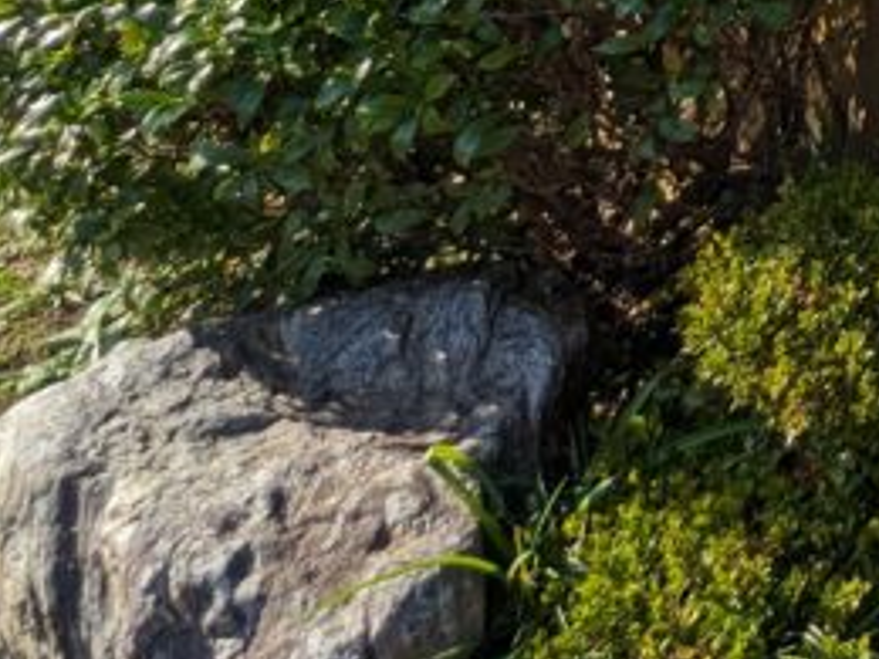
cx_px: 1400
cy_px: -608
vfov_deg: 17.6
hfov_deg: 23.2
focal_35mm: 63
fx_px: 1600
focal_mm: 2.35
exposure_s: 1/664
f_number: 2.2
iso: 41
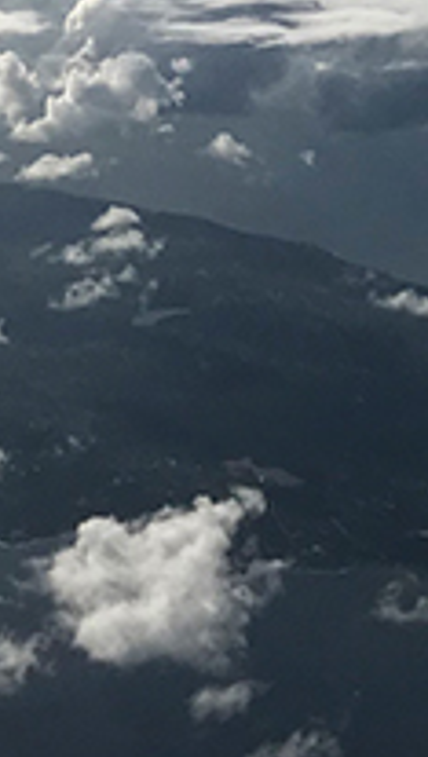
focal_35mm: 103
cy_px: -196
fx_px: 2071
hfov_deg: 11.4
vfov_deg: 19.3
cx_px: -161
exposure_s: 1/12048
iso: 20
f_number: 1.8
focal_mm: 3.99
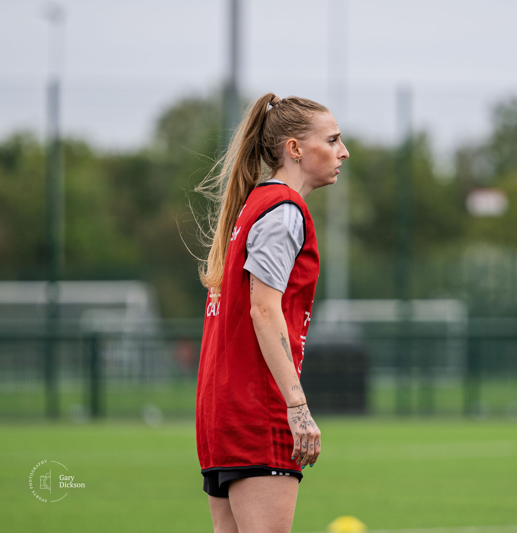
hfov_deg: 4.7
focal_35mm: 364
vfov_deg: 4.9
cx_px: 364
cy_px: 300
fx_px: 6253
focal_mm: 175
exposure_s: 1/800
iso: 90
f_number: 2.8
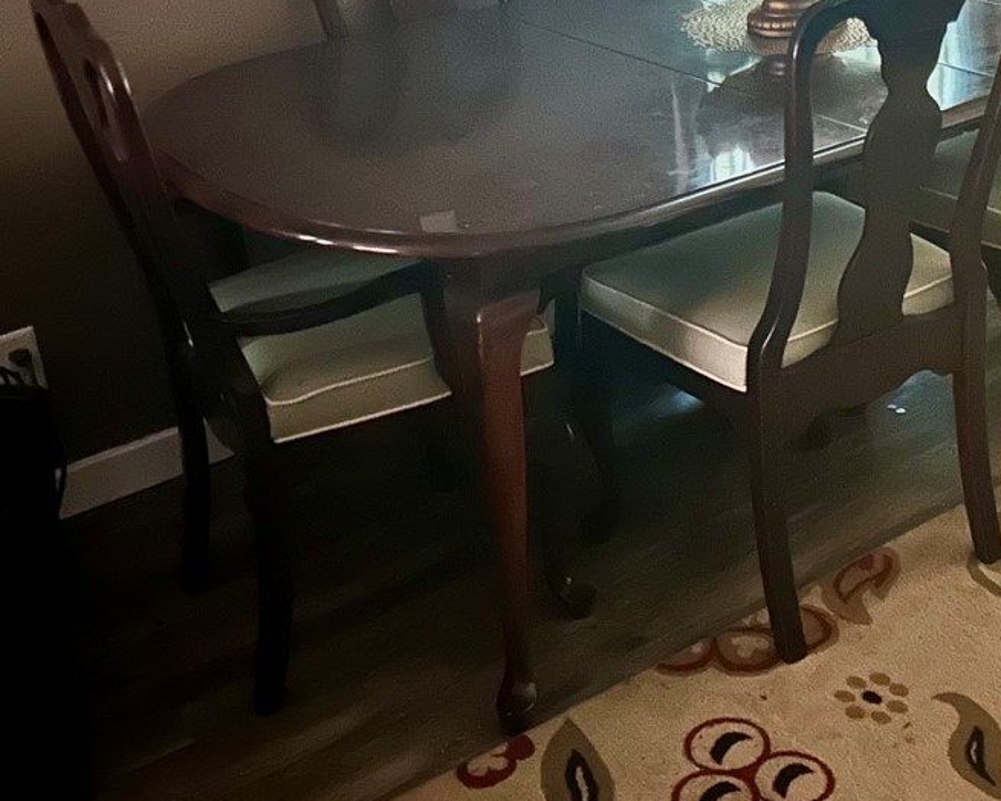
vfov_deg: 24.4
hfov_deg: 30.1
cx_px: 709
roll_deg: +2.6
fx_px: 1837
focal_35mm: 62
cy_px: 216
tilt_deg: -23.7
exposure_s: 1/2
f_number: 1.5
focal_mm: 5.7
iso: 1000
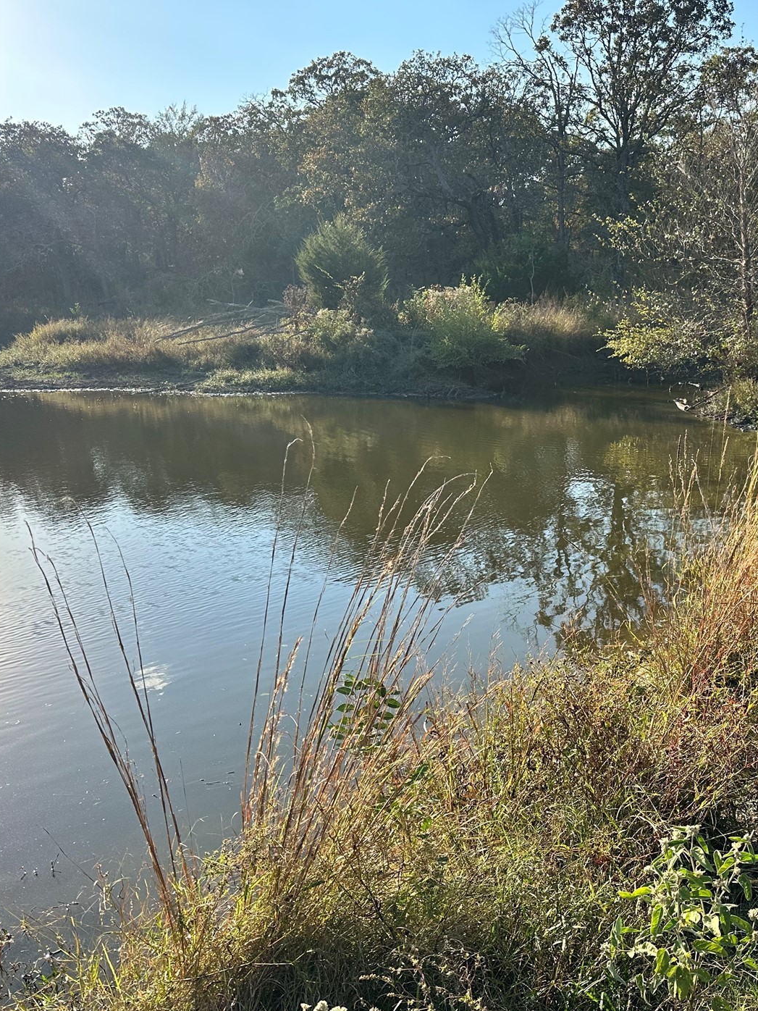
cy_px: 510
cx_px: 546
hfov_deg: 42.0
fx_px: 963
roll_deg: -0.1
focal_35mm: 33
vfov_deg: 55.4
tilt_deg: -12.7
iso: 80
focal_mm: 6.86
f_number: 1.78
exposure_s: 1/1949
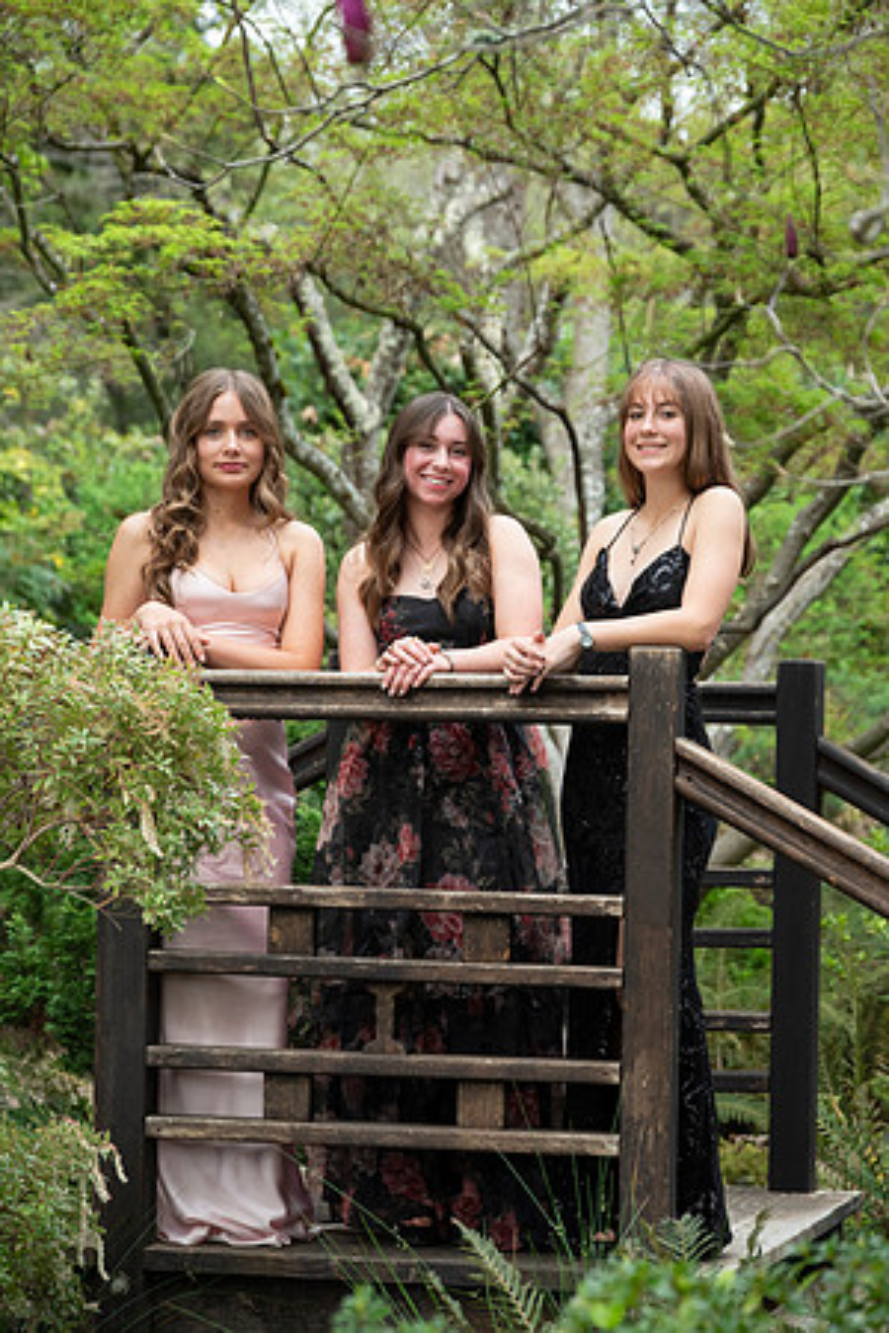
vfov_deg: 17.8
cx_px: 444
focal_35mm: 115
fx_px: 4259
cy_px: 666
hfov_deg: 11.9
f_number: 6.3
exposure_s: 1/500
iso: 1250
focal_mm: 115
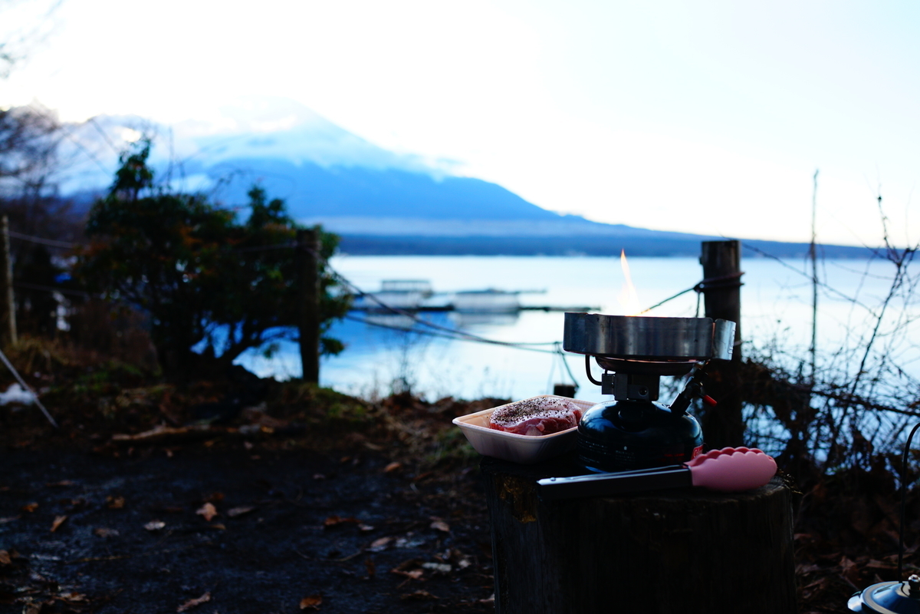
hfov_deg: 54.4
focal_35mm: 35
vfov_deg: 37.9
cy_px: 307
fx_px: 894
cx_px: 460
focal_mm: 35
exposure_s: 1/250
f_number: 5.6
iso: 500
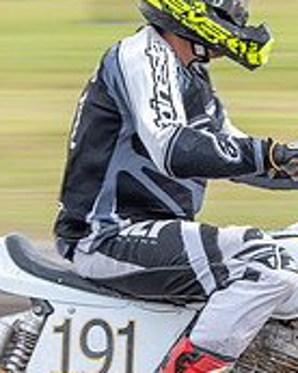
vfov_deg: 5.2
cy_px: 286
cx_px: 318
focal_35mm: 374
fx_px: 4130
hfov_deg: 4.1
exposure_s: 1/160
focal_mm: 95
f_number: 8
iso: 200
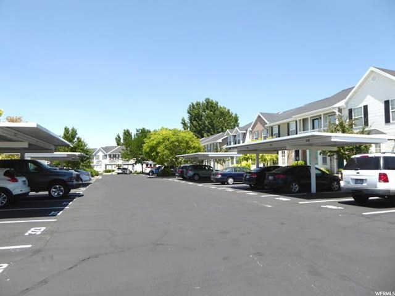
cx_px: 198
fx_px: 285
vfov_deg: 54.9
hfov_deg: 69.4
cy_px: 148
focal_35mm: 25
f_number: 3.3
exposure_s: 1/640
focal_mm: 4.3
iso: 80
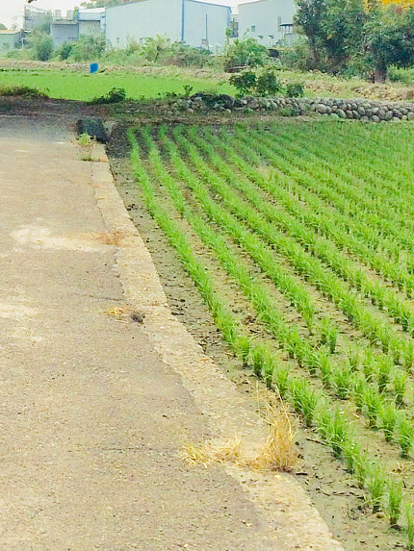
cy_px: 14
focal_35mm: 81
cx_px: -53
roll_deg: -0.2
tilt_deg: -0.8
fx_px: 1291
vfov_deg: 23.2
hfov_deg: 17.5
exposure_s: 1/3731
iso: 32
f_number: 2.2
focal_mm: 4.15
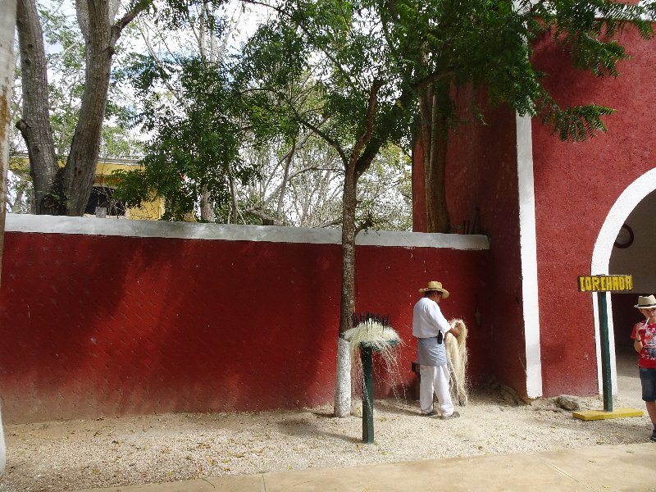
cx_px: 328
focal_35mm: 24
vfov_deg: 56.8
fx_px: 455
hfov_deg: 71.6
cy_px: 246
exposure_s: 1/320
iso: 80
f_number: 3.5
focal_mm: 4.1
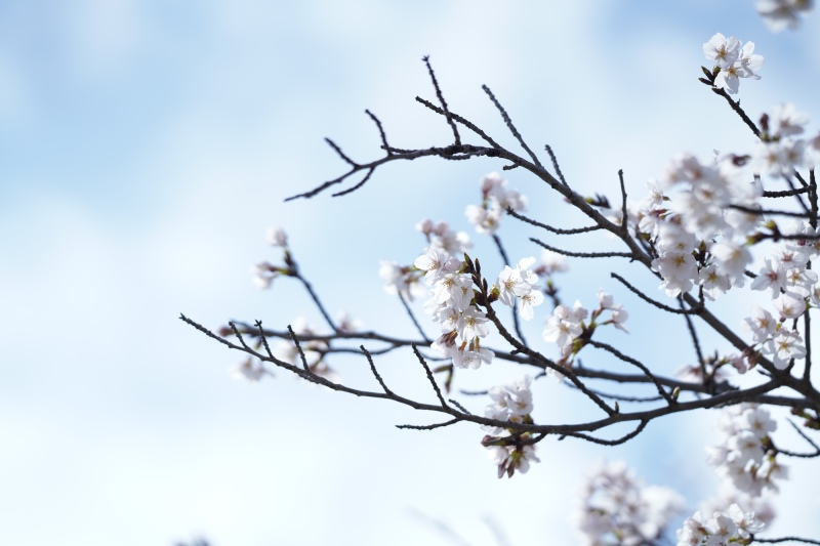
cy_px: 273
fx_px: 3074
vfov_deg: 10.2
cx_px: 410
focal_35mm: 135
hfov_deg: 15.2
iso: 320
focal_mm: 135
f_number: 2.5
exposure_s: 1/8000
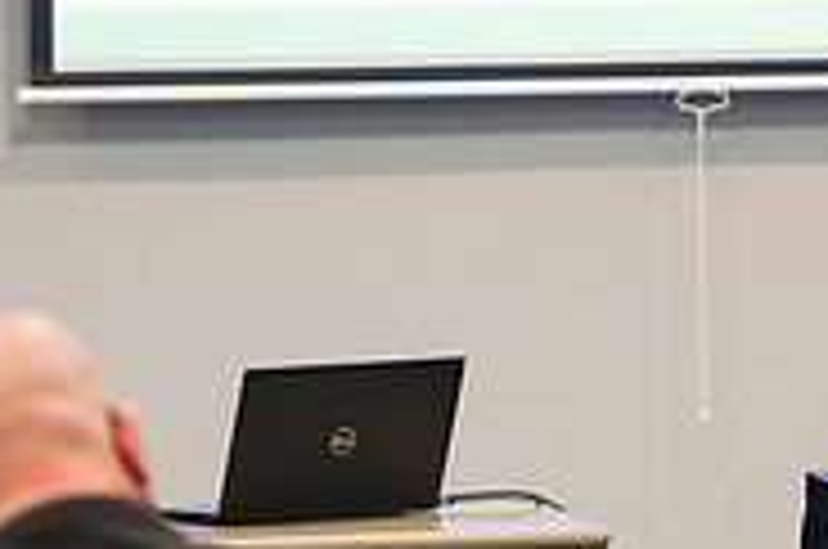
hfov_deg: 5.0
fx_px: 9414
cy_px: 72
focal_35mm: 410
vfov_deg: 3.3
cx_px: 1192
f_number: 3.2
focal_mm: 130
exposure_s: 1/125
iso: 2500
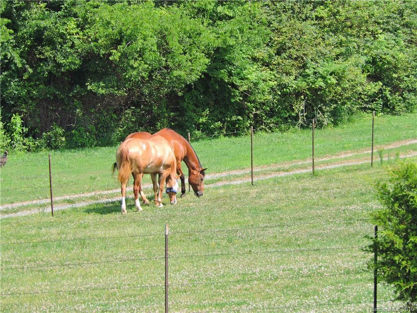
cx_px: 208
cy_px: 156
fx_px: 3975
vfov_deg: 4.5
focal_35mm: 330
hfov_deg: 6.0
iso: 100
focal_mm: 59.1
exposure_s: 1/200
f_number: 5.5
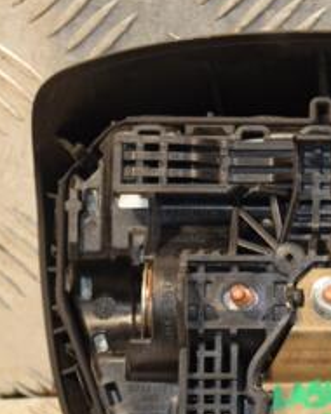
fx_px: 3264
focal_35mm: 266
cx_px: 340
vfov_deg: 7.3
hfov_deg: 5.8
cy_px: 297
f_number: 5.3
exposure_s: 1/125
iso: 800
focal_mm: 75
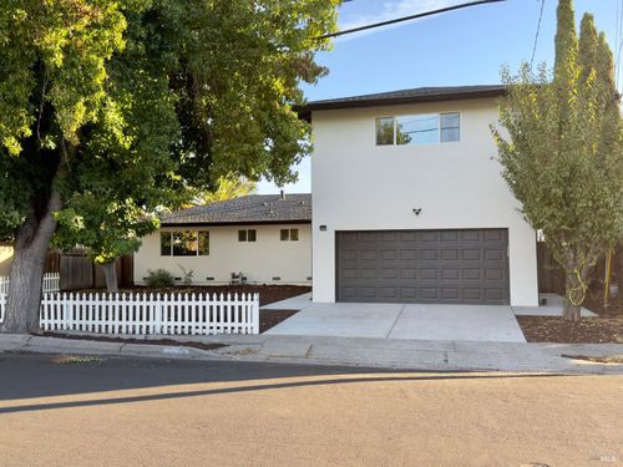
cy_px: 234
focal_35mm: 34
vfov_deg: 41.8
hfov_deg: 54.0
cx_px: 312
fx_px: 612
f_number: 1.78
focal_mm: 6.76
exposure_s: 1/592
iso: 100
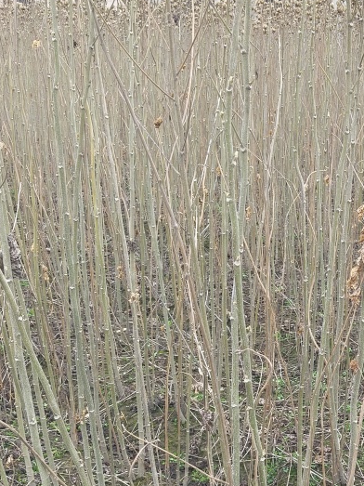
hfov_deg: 26.5
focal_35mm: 53
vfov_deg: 34.4
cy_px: 425
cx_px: 337
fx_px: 743
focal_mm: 4.84
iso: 80
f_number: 1.8
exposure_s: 1/149
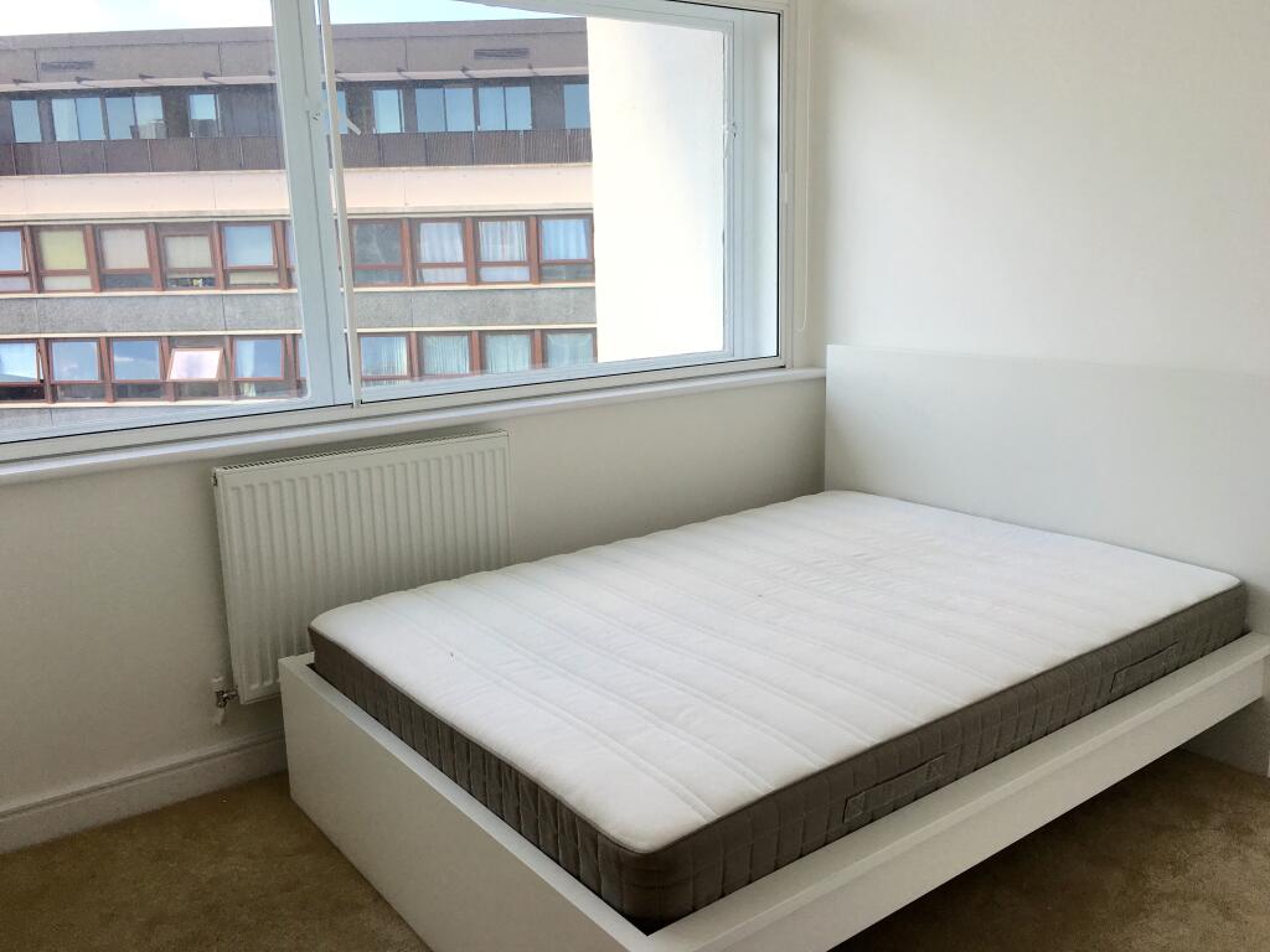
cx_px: 635
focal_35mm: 29
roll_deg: +1.3
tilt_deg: -11.5
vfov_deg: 48.2
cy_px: 476
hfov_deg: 61.7
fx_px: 1064
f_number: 2.2
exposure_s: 1/432
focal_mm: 4.15
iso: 25
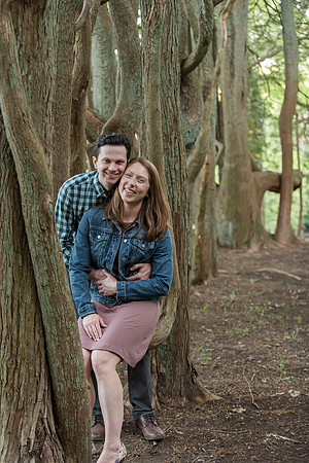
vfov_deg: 28.8
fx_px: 901
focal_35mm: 70
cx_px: 154
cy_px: 232
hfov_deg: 19.5
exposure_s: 1/80
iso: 1250
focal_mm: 70
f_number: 3.5
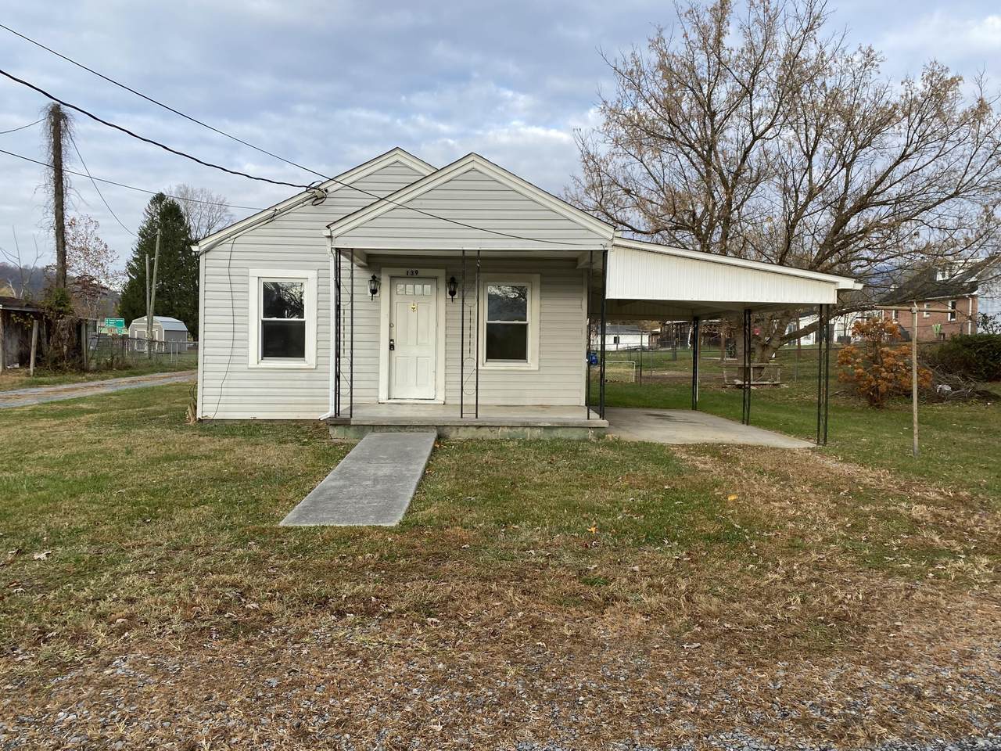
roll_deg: -0.7
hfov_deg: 67.3
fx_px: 752
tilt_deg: -0.6
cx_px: 500
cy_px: 376
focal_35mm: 26
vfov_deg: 53.1
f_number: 1.8
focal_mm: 4.25
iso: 32
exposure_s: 1/715
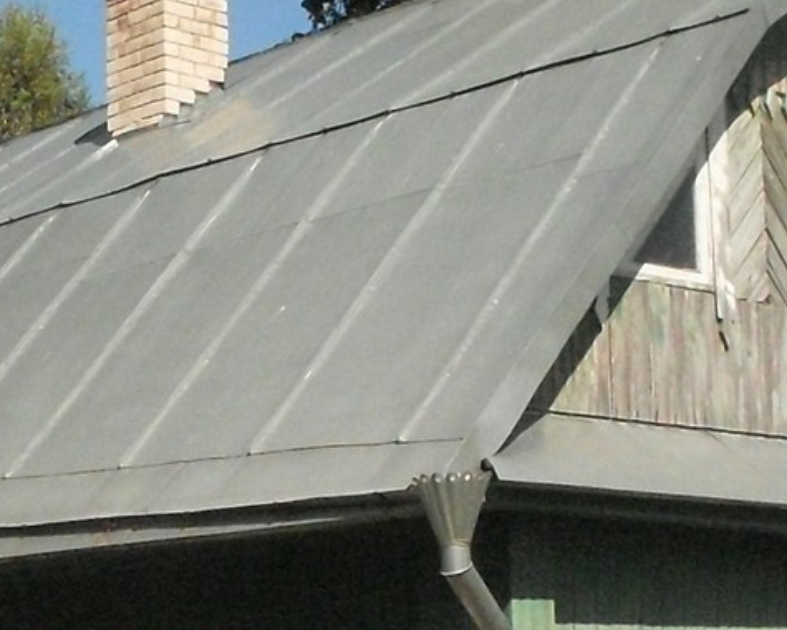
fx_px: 2609
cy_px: 646
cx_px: 113
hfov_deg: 17.0
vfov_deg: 13.5
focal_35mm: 112
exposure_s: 1/1000
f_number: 8.4
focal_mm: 6.3
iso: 400
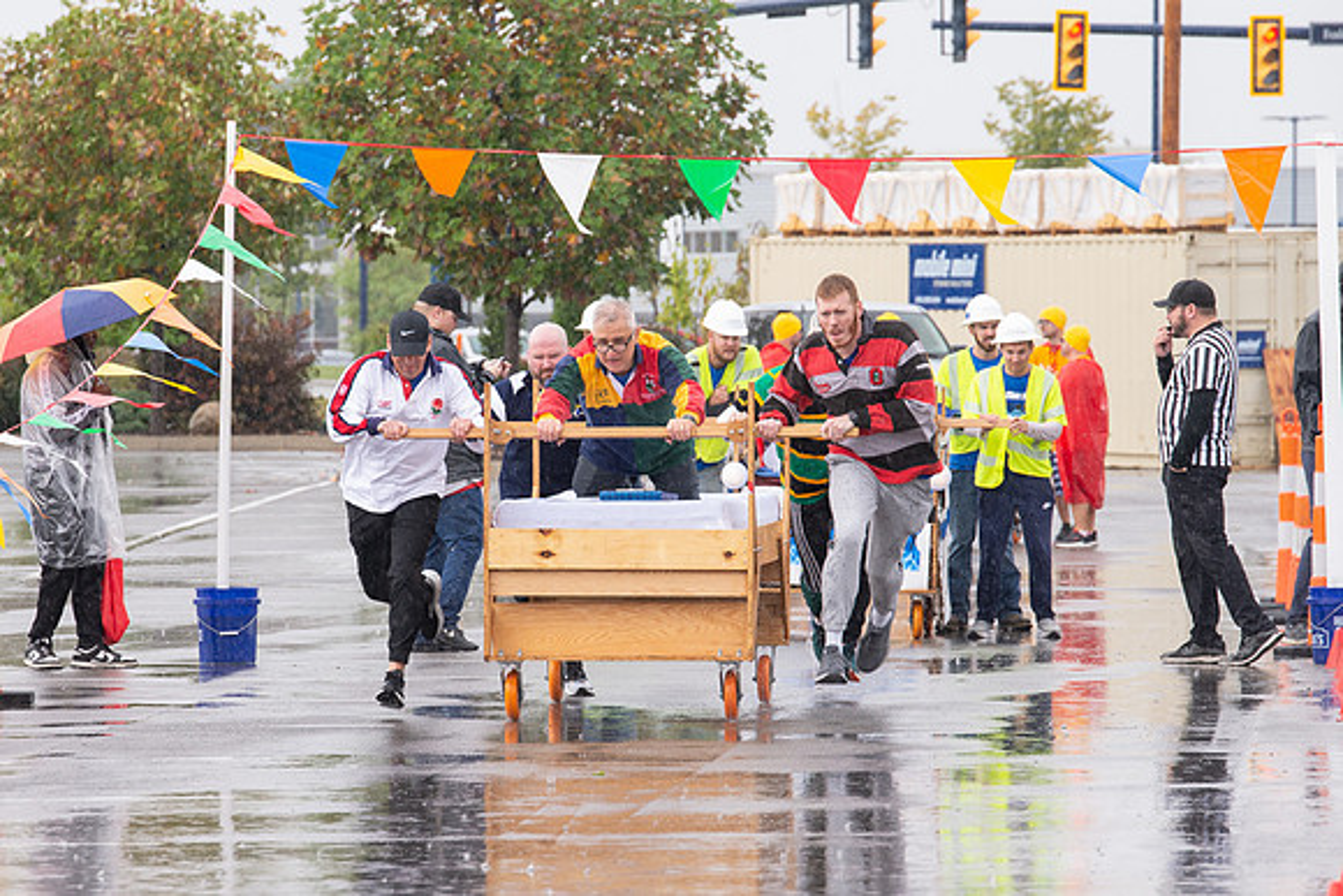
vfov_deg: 5.0
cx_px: 582
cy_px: 551
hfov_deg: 7.5
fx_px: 10289
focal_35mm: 276
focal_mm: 200
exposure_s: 1/400
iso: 800
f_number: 7.1
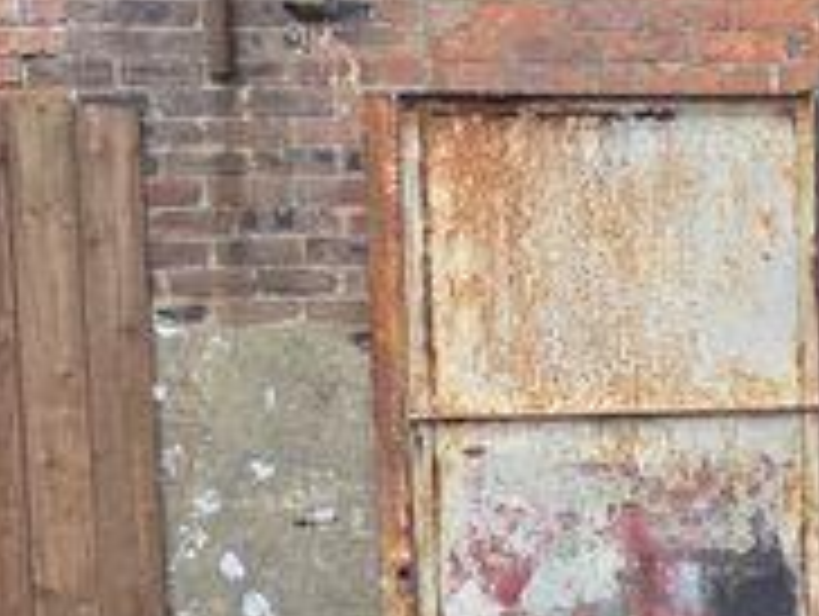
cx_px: 1148
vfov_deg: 19.9
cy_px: 522
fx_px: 1729
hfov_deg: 22.8
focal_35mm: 73
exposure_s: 1/902
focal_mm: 2.2
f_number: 2.2
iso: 50
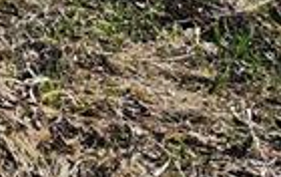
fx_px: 1365
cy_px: -567
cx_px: -488
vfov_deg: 6.0
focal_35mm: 178
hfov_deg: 9.7
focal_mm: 5.54
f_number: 1.8
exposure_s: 1/1235
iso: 25
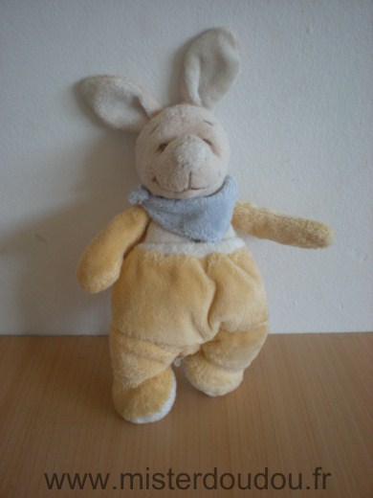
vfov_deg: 49.0
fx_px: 546
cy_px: 249
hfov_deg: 37.7
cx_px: 186
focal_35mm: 38
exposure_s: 1/26.5
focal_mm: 6.3
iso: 200
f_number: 3.1
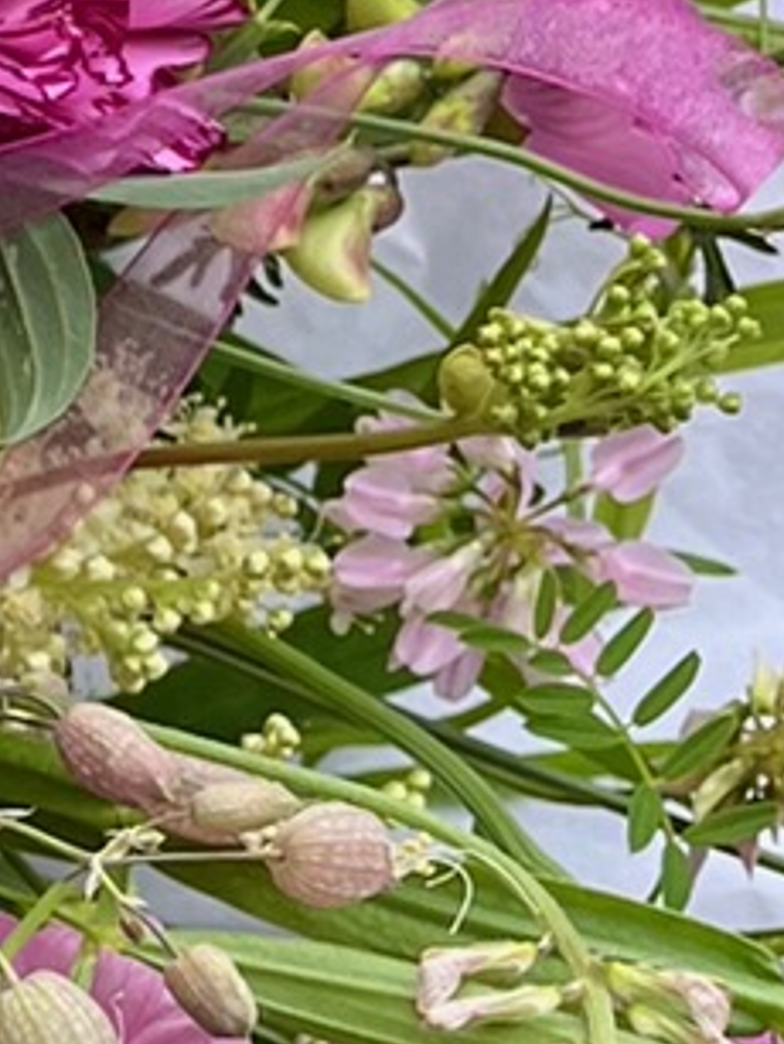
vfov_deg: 11.3
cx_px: -1152
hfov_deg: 7.9
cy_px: 744
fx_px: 5247
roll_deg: +0.6
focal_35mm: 174
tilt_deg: -6.3
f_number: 1.6
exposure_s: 1/1372
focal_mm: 5.1
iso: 50
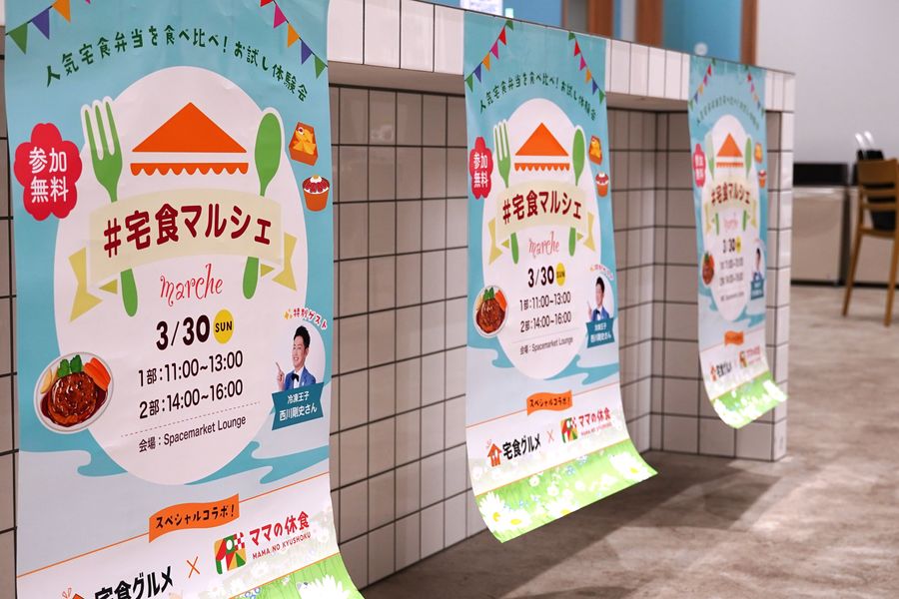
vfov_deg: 22.6
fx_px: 1498
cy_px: 300
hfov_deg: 33.4
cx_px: 450
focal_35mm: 60
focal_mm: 40
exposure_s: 1/200
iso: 800
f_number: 4.5
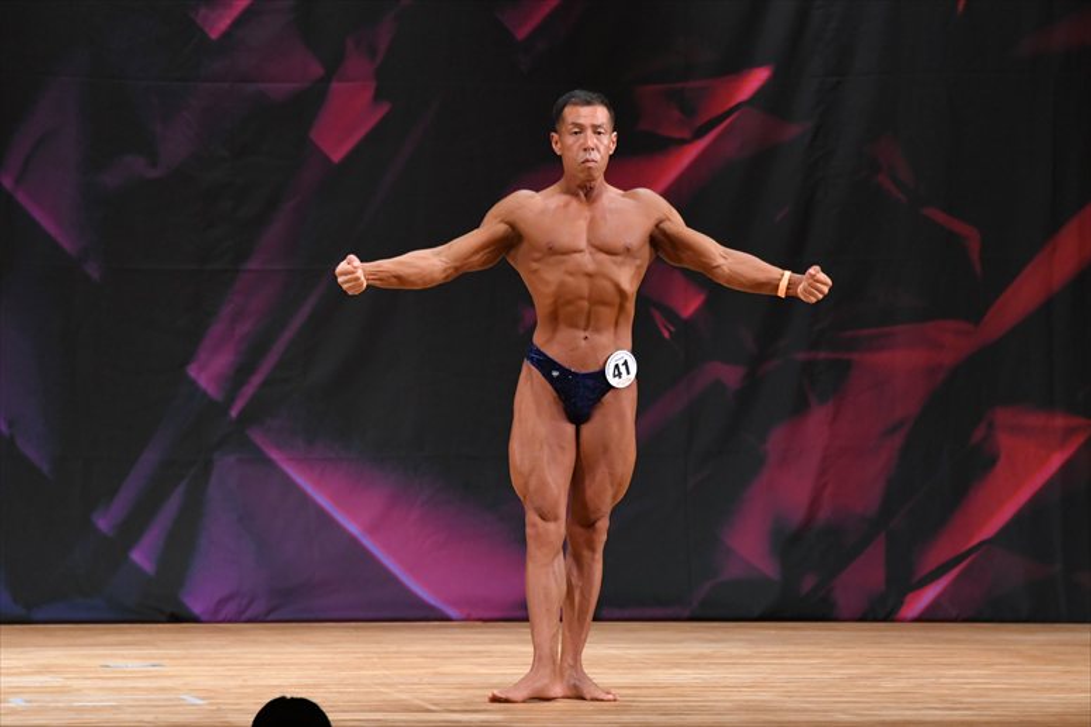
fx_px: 8179
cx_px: 546
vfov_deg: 5.1
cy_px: 364
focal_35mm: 270
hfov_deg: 7.6
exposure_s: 1/400
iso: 3200
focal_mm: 180
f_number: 5.6
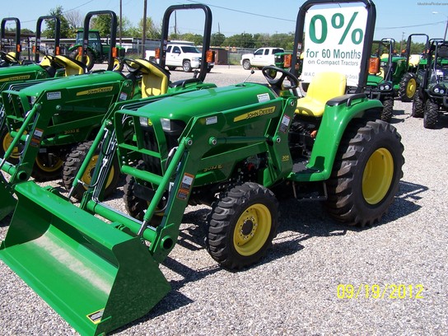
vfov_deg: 37.7
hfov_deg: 49.0
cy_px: 168
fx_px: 492
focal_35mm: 38
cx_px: 224
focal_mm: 6.3
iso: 80
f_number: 4
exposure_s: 1/500
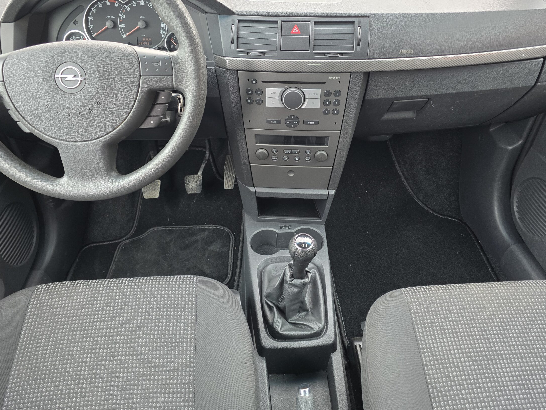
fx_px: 426
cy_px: 172
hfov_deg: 65.3
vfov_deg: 51.1
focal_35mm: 27
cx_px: 269
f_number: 1.7
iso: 160
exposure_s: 1/180
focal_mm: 6.3
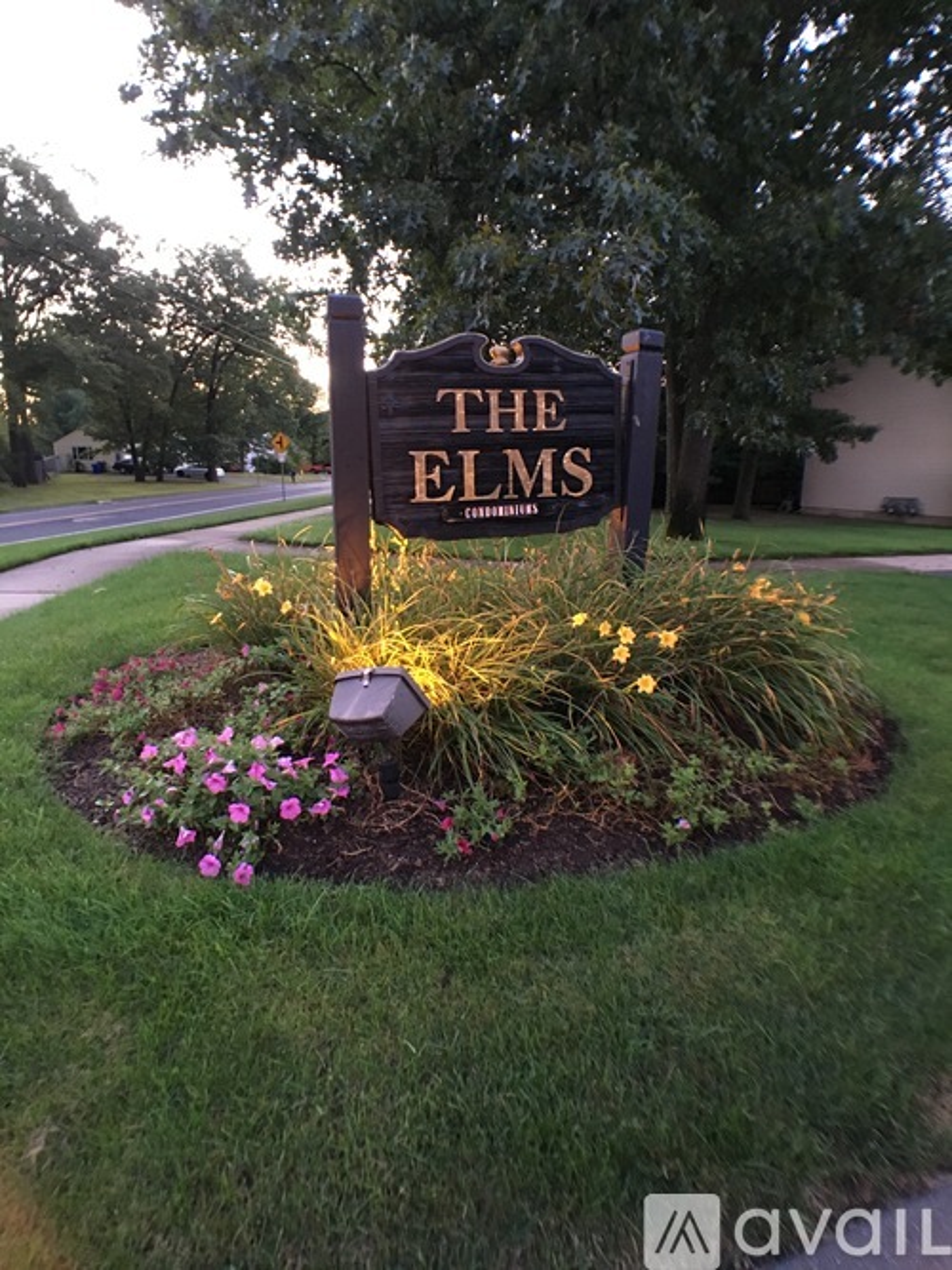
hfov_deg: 48.2
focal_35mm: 29
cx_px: 476
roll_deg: -1.6
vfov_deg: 61.7
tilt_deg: -12.9
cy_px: 635
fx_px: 1064
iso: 200
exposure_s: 1/17
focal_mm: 4.15
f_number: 2.2
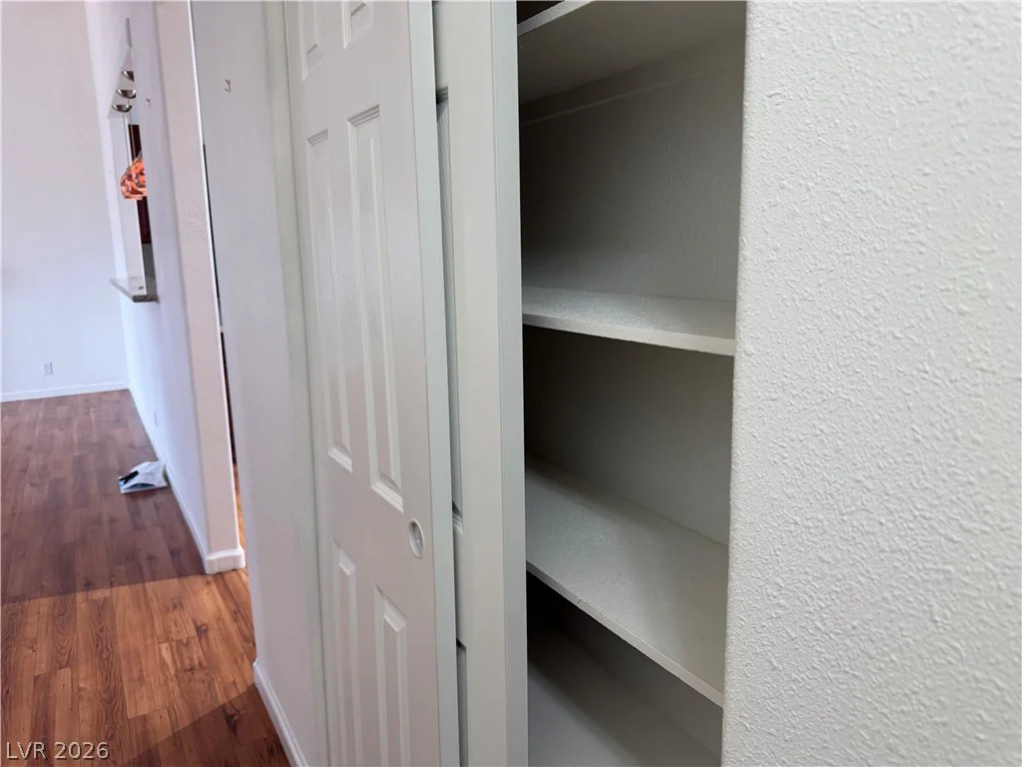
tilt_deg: -9.3
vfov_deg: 56.8
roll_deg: +1.7
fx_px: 709
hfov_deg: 71.6
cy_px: 384
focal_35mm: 24
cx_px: 511
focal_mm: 6.76
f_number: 1.78
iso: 160
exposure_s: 1/120
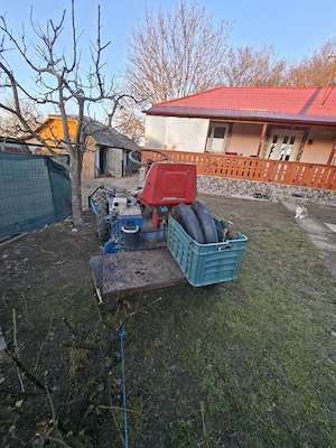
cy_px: 224
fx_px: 168
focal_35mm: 13
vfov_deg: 106.2
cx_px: 168
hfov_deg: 89.9
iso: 40
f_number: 2.2
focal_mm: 1.74
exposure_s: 1/100
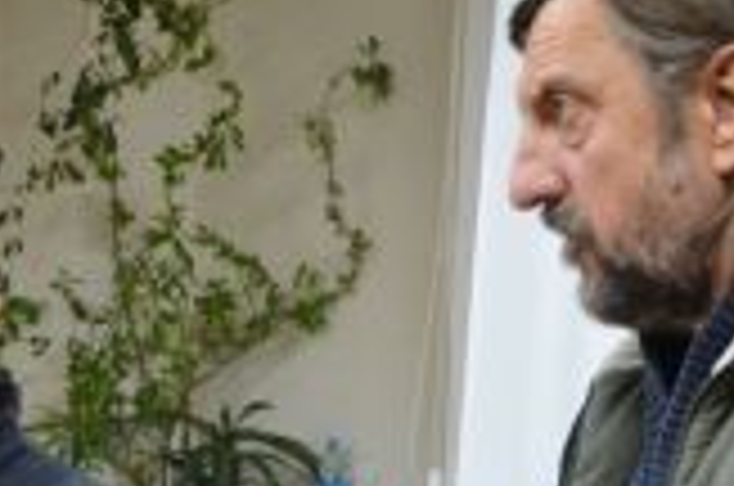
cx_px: 356
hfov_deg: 14.1
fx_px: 2958
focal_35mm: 145
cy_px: 351
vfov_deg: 9.4
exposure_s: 1/8
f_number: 4.5
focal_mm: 35
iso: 1600
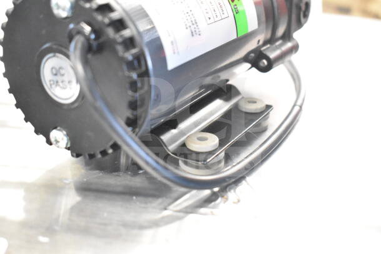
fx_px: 508
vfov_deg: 28.1
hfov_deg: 41.1
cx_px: 190
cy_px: 127
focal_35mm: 48
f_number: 4.5
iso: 9000
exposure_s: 1/50
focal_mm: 32
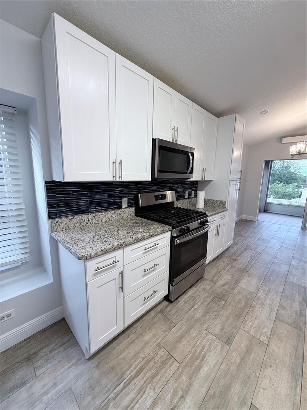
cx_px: 154
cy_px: 205
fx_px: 166
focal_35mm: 14
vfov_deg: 102.1
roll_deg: -2.3
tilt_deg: -7.0
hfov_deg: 85.7
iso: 200
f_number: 2.2
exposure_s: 1/120
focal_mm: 2.22
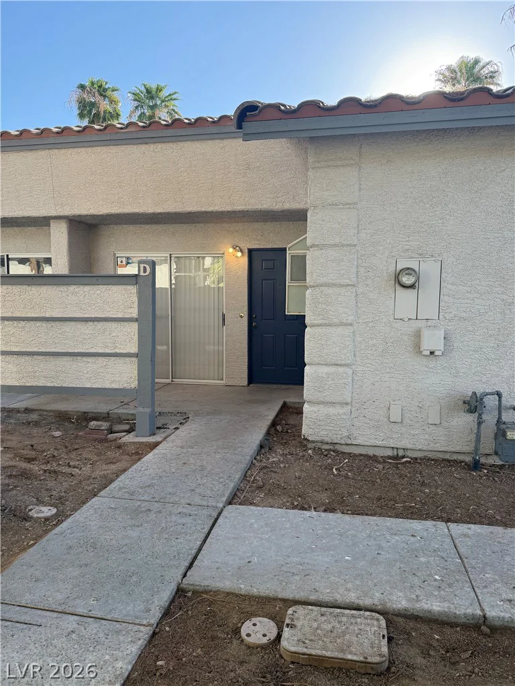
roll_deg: -0.5
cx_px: 258
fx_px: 476
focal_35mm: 24
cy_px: 343
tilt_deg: -4.1
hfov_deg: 56.8
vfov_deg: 71.6
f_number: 1.78
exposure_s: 1/708
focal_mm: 6.76
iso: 100
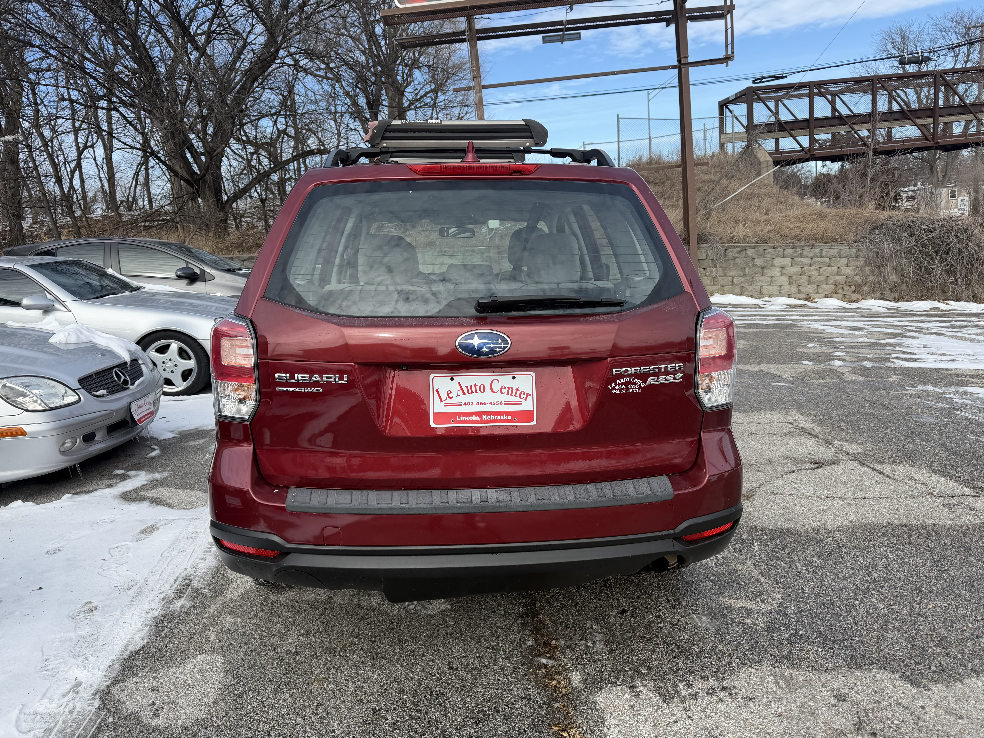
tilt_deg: -12.8
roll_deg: +6.7
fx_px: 682
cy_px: 369
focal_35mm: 24
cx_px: 492
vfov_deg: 56.8
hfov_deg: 71.6
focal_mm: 6.76
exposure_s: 1/2370
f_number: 1.78
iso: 80
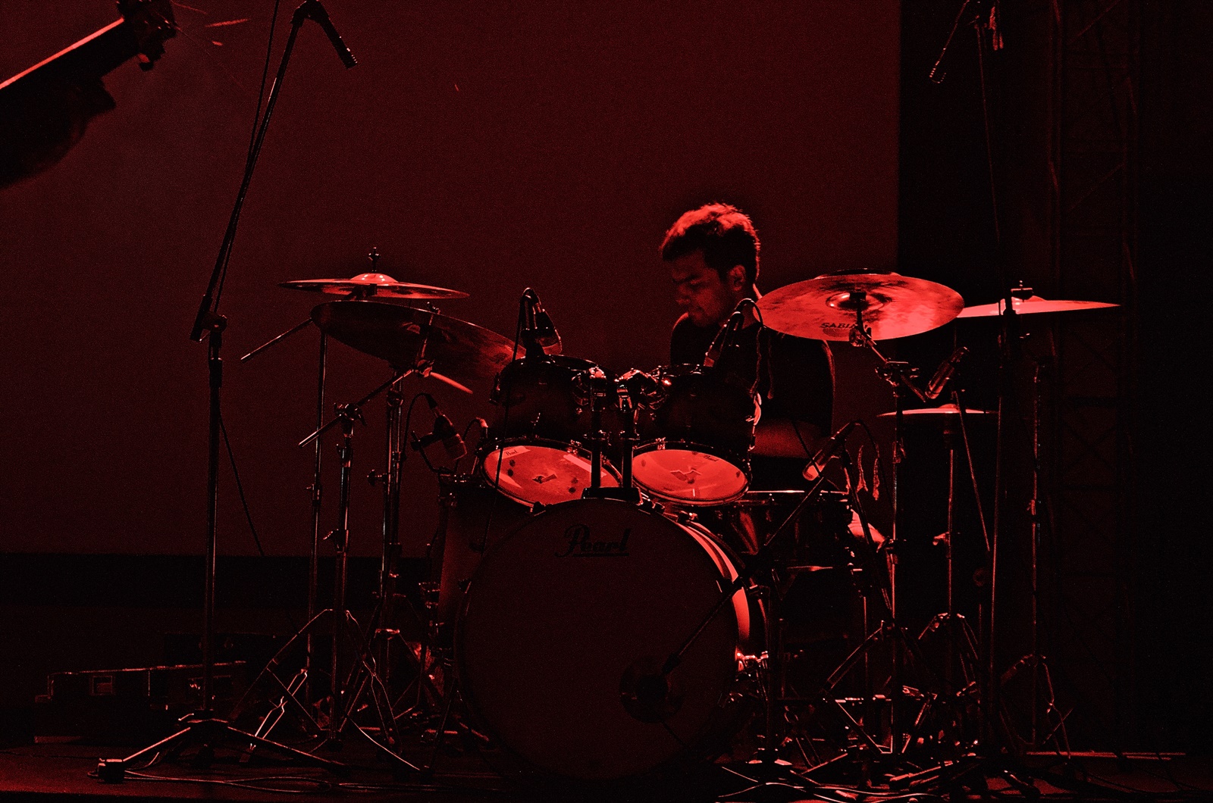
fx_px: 2623
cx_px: 606
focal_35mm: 78
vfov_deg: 17.4
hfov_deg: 26.0
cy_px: 402
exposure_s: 1/40
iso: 3200
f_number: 5.6
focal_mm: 52
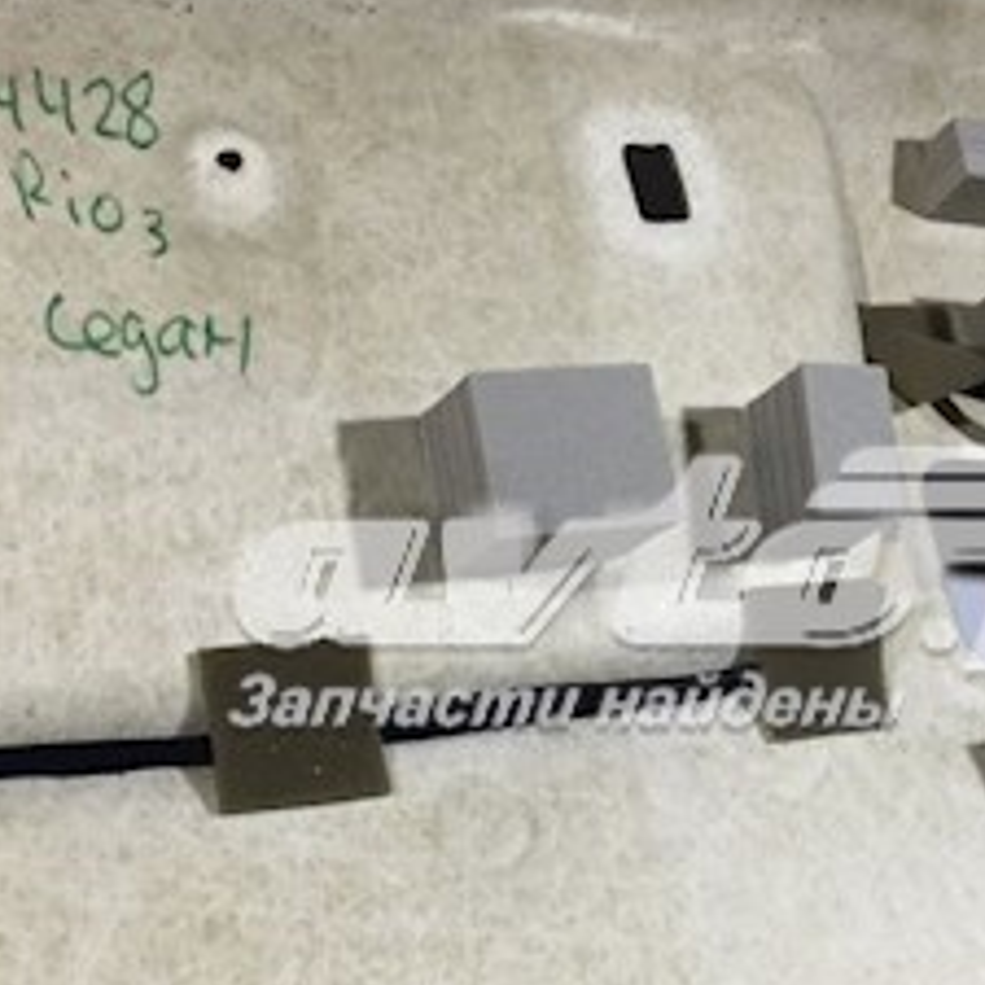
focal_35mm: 73
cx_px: 731
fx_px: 2350
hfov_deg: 23.4
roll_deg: -7.3
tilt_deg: -5.6
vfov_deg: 23.6
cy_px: 578
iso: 32
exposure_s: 1/33
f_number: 2.2
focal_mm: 4.15
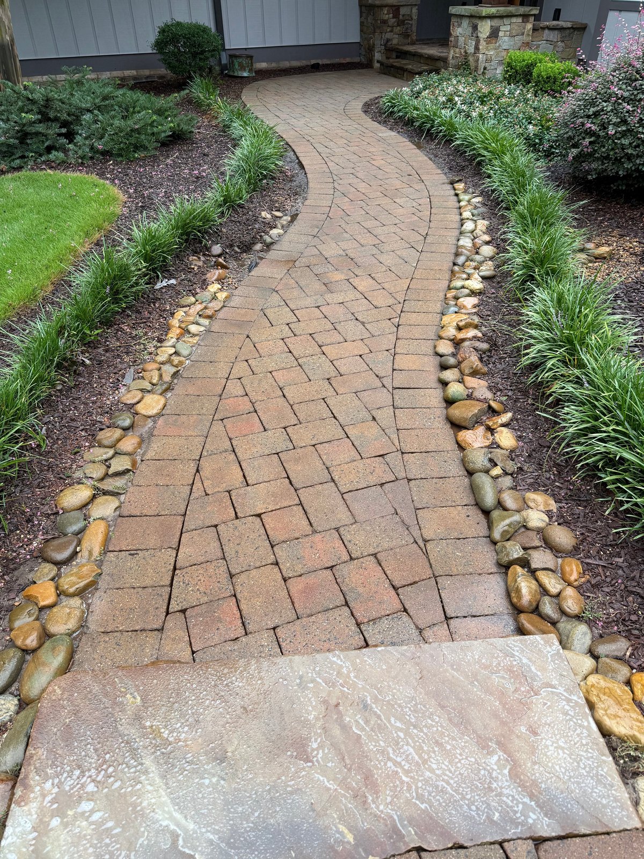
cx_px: 322
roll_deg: +0.1
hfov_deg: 56.8
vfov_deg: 71.6
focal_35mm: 24
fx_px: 595
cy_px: 430
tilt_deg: -36.8
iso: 80
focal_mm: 6.76
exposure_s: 1/121
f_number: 1.78
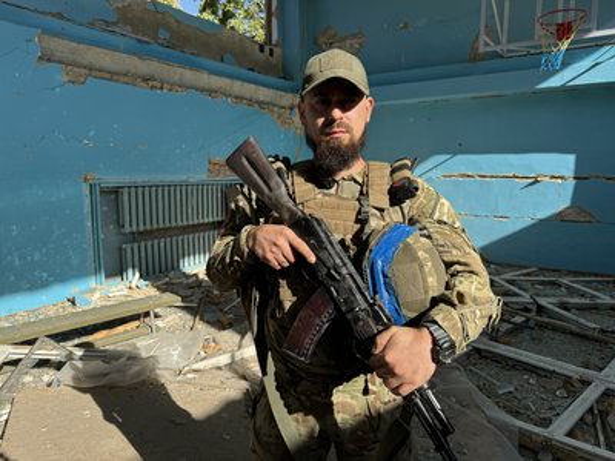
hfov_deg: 71.6
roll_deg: +0.3
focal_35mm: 24
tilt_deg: -8.3
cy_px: 230
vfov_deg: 56.8
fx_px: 426
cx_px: 308
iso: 80
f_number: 1.78
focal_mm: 6.76
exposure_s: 1/2041
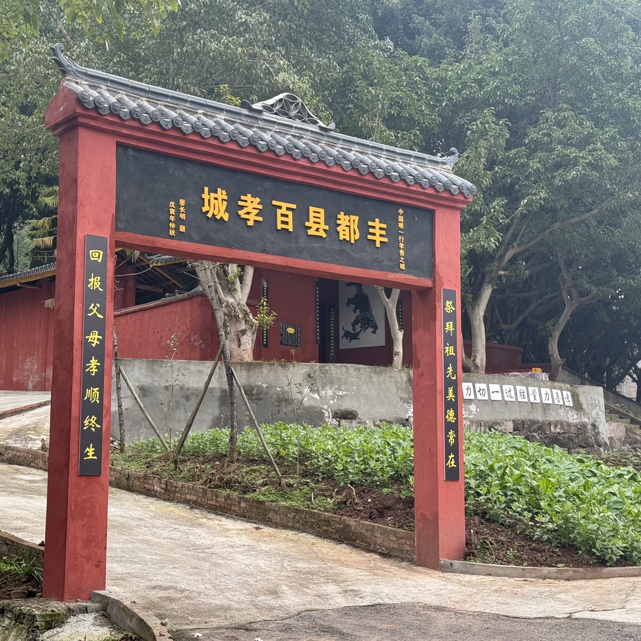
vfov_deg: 30.0
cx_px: 315
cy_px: 322
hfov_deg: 30.0
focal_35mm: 57
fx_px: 1194
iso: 64
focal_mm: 6.76
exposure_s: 1/189
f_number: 1.78
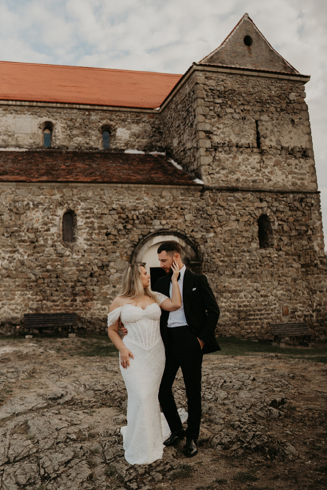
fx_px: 477
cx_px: 164
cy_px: 245
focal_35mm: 35
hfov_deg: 37.9
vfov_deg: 54.4
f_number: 1.8
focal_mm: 35
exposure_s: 1/6400
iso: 640
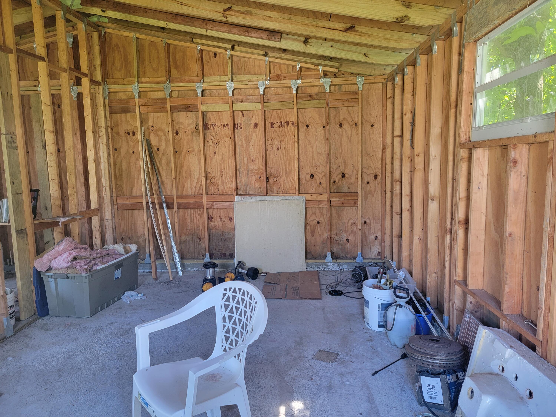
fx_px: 385
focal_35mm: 24
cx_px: 278
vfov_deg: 56.8
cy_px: 208
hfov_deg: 71.6
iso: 250
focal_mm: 6.7
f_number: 1.8
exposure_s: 1/60
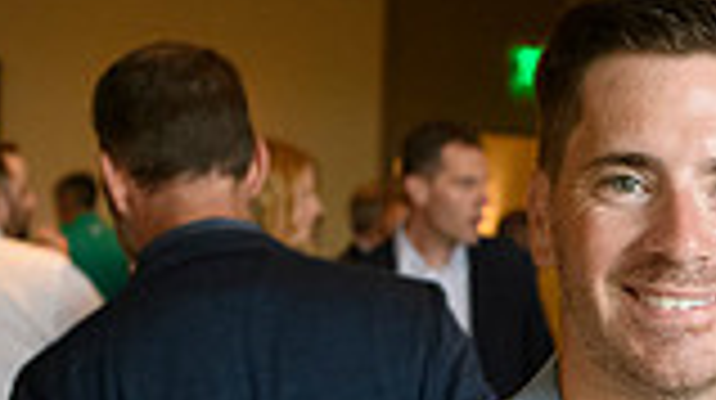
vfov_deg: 8.8
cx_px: 919
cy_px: 631
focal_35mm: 134
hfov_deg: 15.3
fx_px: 2541
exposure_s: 1/250
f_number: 4
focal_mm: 35
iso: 4000
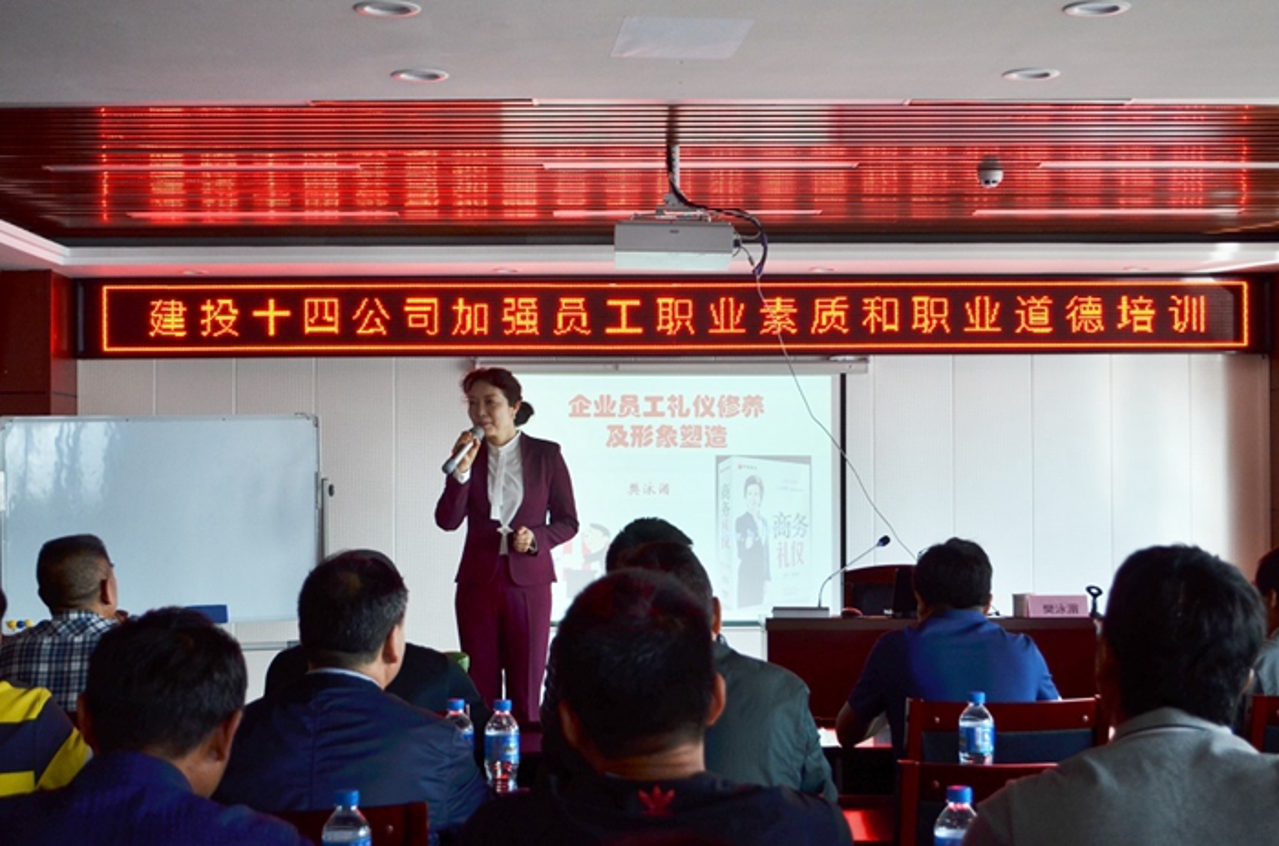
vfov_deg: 24.9
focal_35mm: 54
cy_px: 423
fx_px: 1914
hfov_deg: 37.0
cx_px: 640
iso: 320
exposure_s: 1/125
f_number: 5.6
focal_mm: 36
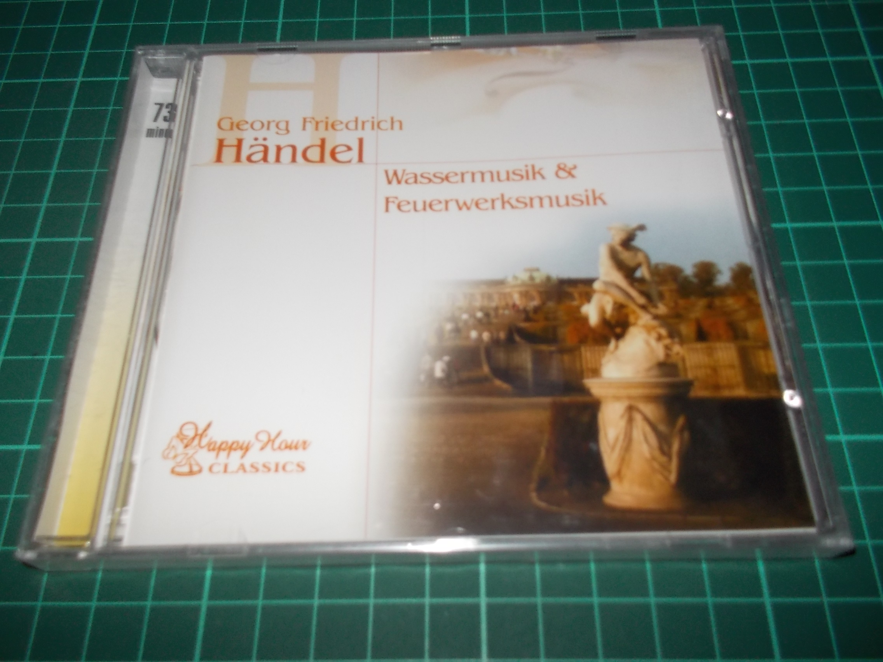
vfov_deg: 48.2
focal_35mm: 29
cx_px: 442
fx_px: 740
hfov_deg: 61.7
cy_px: 331
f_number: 3.3
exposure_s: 1/30
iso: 200
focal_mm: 4.1
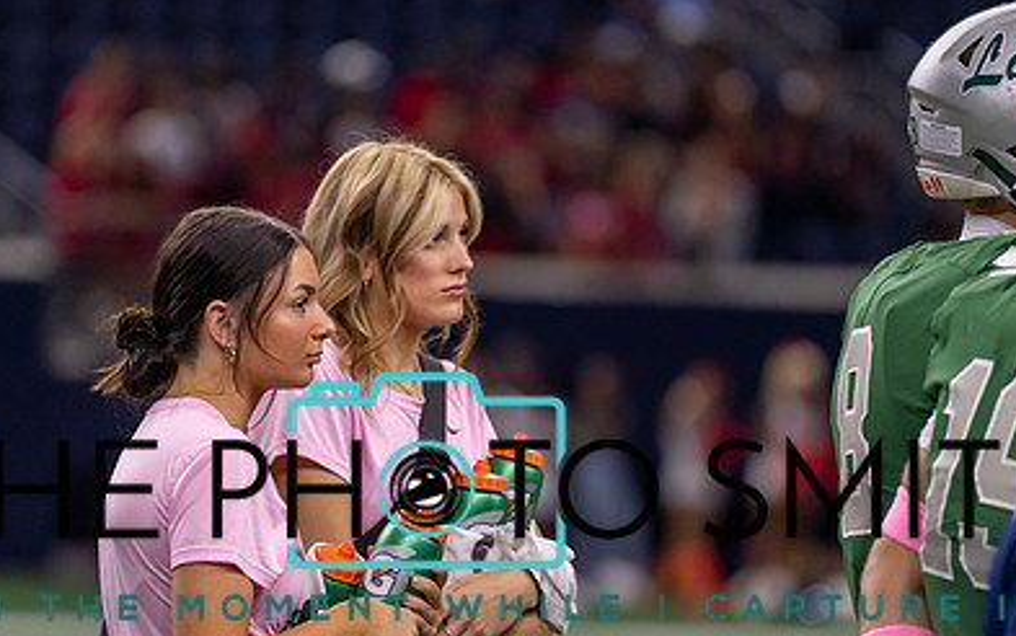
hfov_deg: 5.2
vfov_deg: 3.3
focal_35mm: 402
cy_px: 344
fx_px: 11136
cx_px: 407
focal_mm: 200
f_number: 2.8
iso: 2000
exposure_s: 1/1000
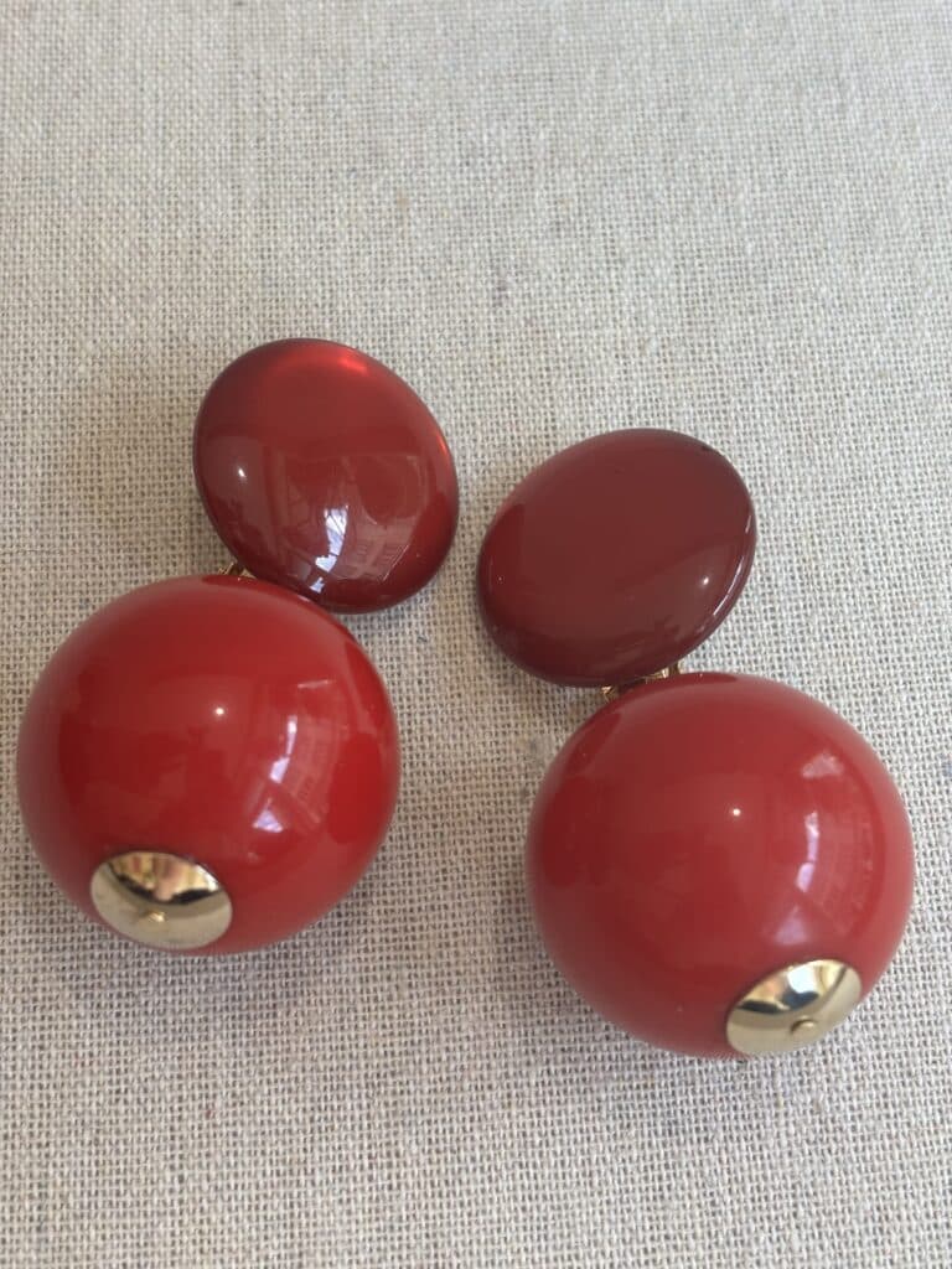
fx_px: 1907
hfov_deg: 28.0
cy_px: 634
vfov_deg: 36.8
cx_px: 476
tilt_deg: -68.7
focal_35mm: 52
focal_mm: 5.96
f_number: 1.6
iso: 32
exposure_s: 1/194
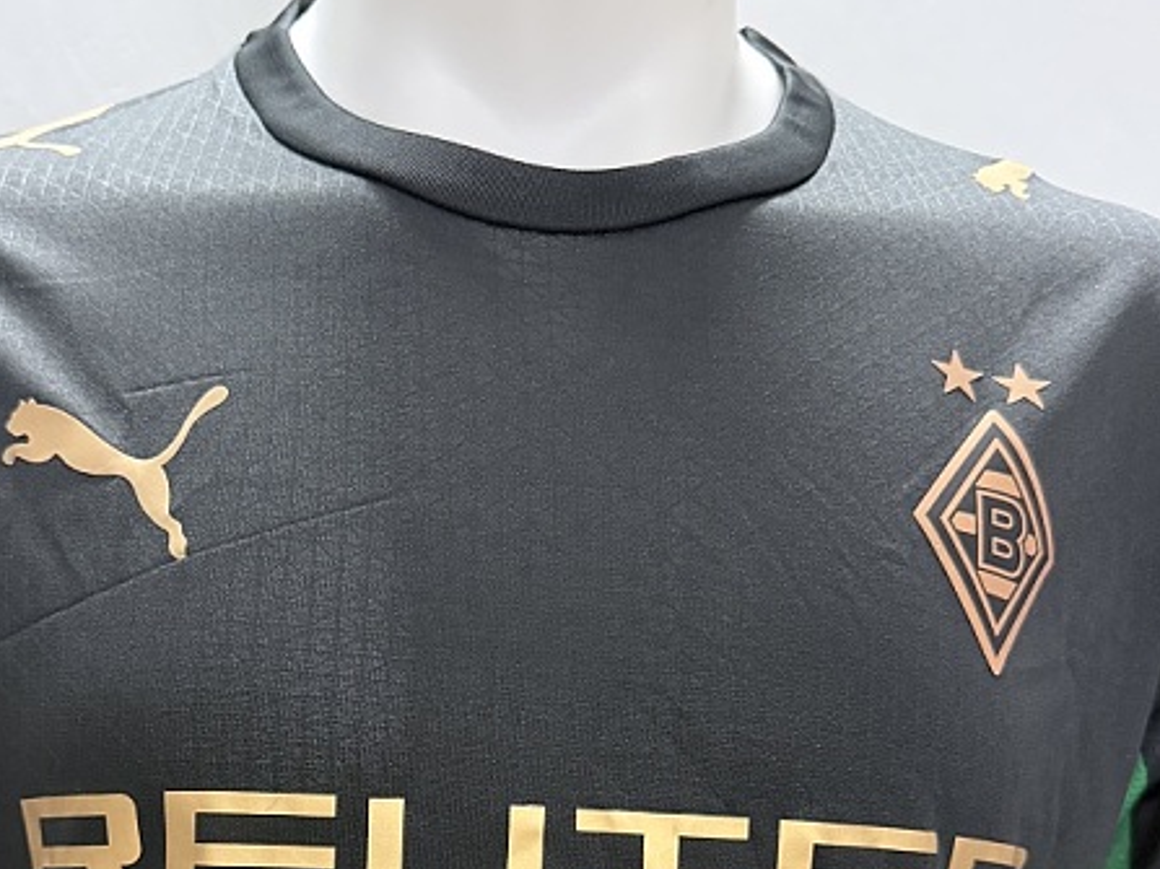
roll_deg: -2.2
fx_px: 1441
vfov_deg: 32.3
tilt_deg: -3.8
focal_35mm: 43
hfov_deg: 43.7
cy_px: 747
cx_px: 472
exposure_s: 1/50
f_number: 1.78
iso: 500
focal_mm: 6.76
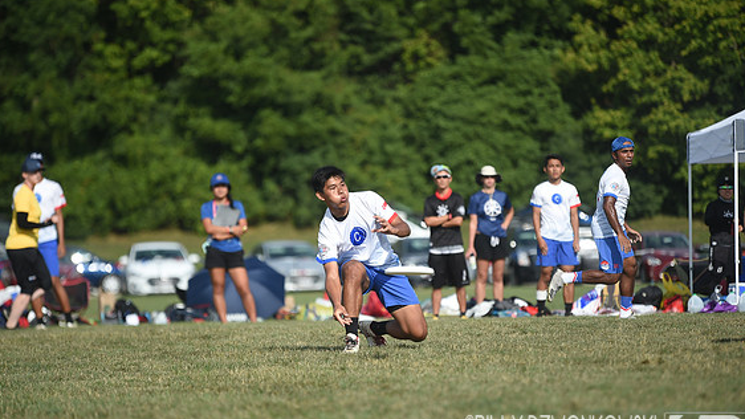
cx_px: 380
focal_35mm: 216
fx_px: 4267
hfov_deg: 10.0
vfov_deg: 5.6
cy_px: 225
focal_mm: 200
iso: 100
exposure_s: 1/1600
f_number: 3.2
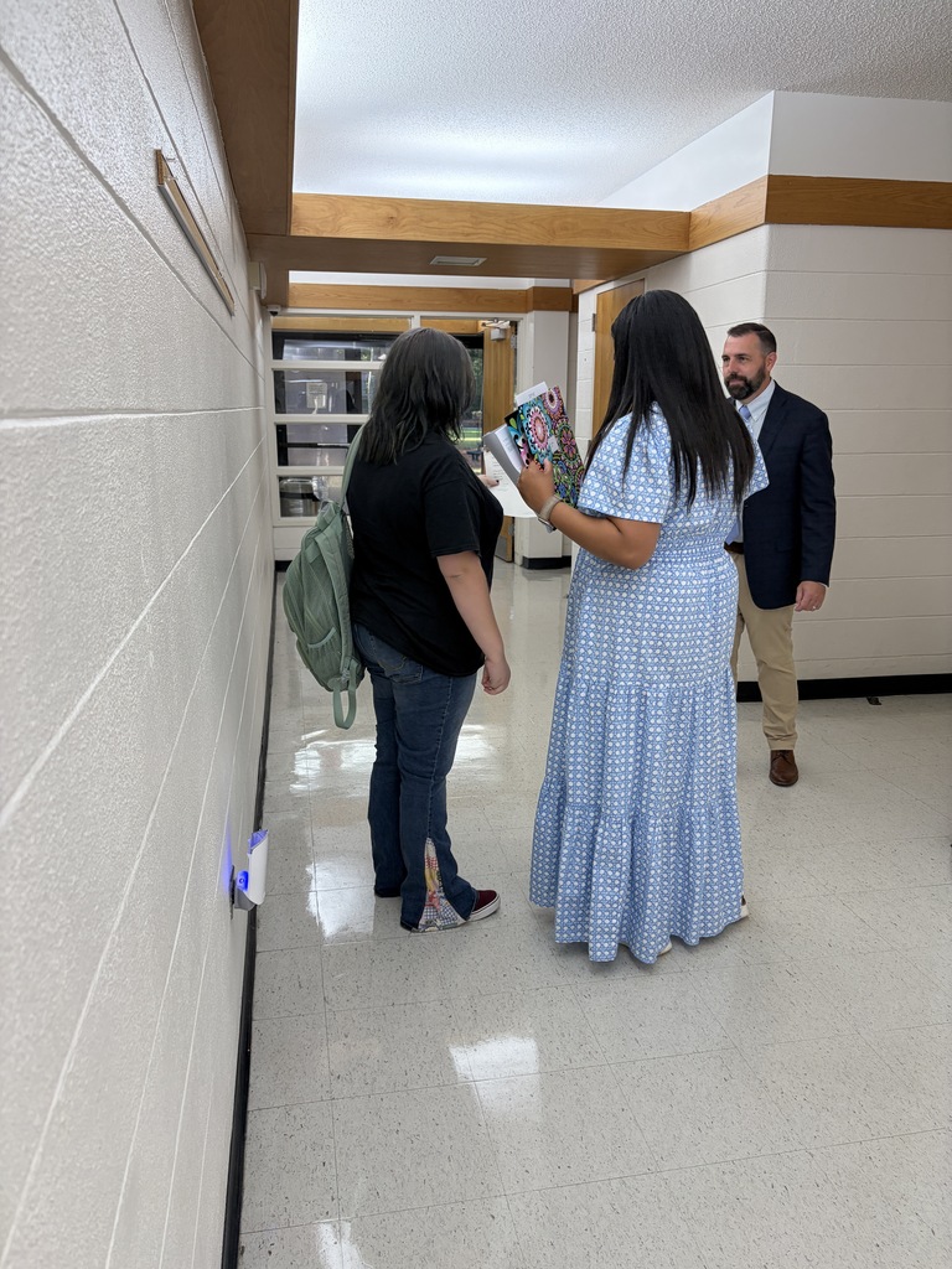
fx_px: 953
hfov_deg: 53.1
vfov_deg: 67.3
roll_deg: -0.2
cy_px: 634
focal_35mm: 26
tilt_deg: -13.5
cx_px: 476
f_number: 1.6
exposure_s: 1/163
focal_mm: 5.96
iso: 80
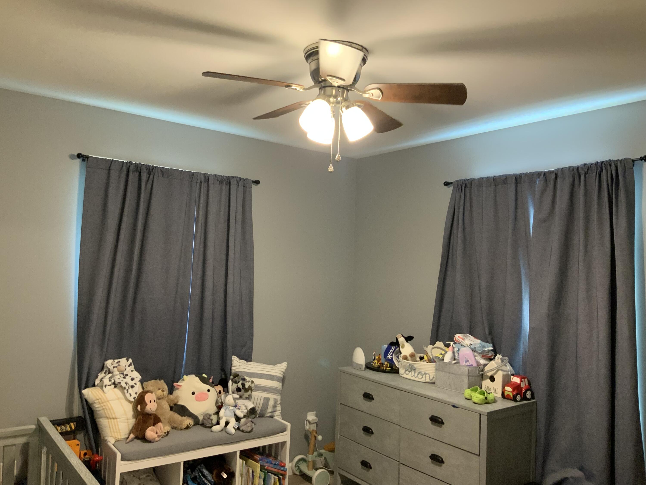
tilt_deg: +1.4
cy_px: 242
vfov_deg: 48.2
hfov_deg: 61.7
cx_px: 323
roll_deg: -1.7
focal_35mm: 29
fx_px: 541
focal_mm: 3
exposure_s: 1/60
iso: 200
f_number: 1.8
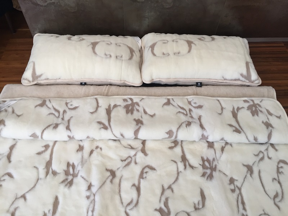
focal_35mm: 29
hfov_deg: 61.7
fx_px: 241
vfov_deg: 48.2
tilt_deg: -55.1
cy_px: 108
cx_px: 144
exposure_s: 1/33
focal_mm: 4.15
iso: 32
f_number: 2.2
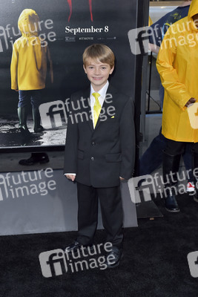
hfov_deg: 21.9
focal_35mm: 62
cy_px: 148
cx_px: 99
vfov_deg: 32.4
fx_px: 511
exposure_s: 1/250
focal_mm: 62
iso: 640
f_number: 6.3
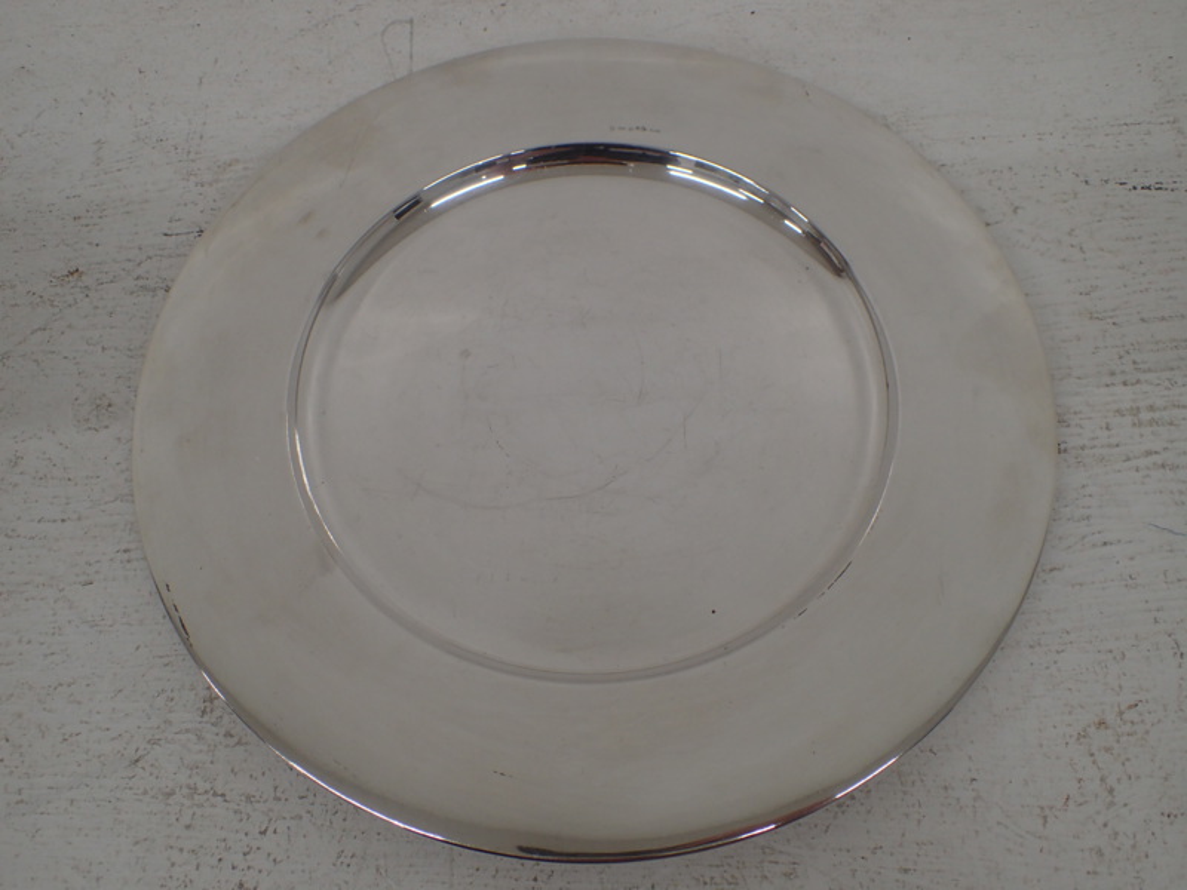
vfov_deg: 46.8
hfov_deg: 60.0
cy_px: 445
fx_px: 1029
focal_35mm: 30
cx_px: 594
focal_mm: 5.5
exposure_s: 1/125
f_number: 2.3
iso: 160
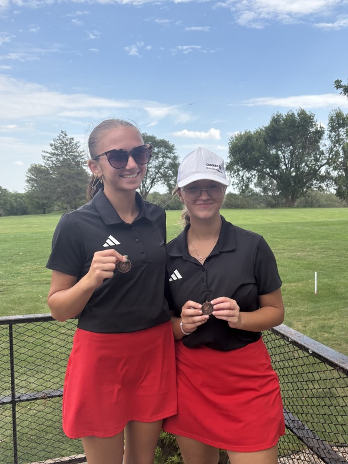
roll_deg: +0.0
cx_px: 193
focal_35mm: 34
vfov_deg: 53.9
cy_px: 241
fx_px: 456
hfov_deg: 41.7
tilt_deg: -5.1
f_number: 1.6
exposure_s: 1/1364
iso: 50
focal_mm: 5.96
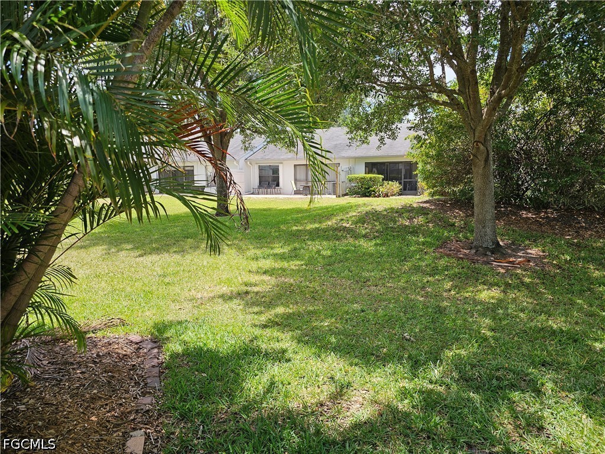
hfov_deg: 73.9
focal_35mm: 23
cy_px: 227
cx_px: 302
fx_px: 402
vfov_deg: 58.9
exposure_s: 1/270
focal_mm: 6.3
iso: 10
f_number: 1.7
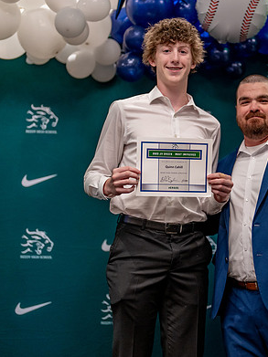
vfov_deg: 25.3
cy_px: 169
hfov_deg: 18.9
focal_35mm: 77
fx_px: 795
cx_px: 220
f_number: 1.2
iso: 800
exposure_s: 1/320
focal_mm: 50
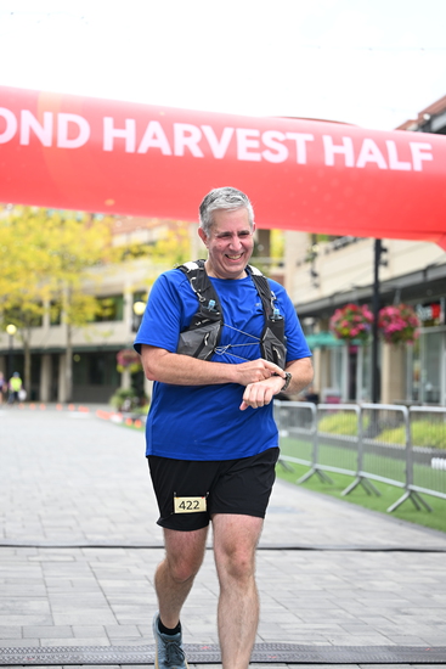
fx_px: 1300
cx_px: 223
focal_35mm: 70
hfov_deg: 19.5
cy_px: 334
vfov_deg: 28.8
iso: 400
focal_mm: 70
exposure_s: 1/1000
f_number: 2.8
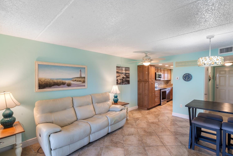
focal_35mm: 17
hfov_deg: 93.2
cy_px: 81
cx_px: 122
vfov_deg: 70.4
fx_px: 110
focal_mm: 16
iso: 100
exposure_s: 2.5
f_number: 11
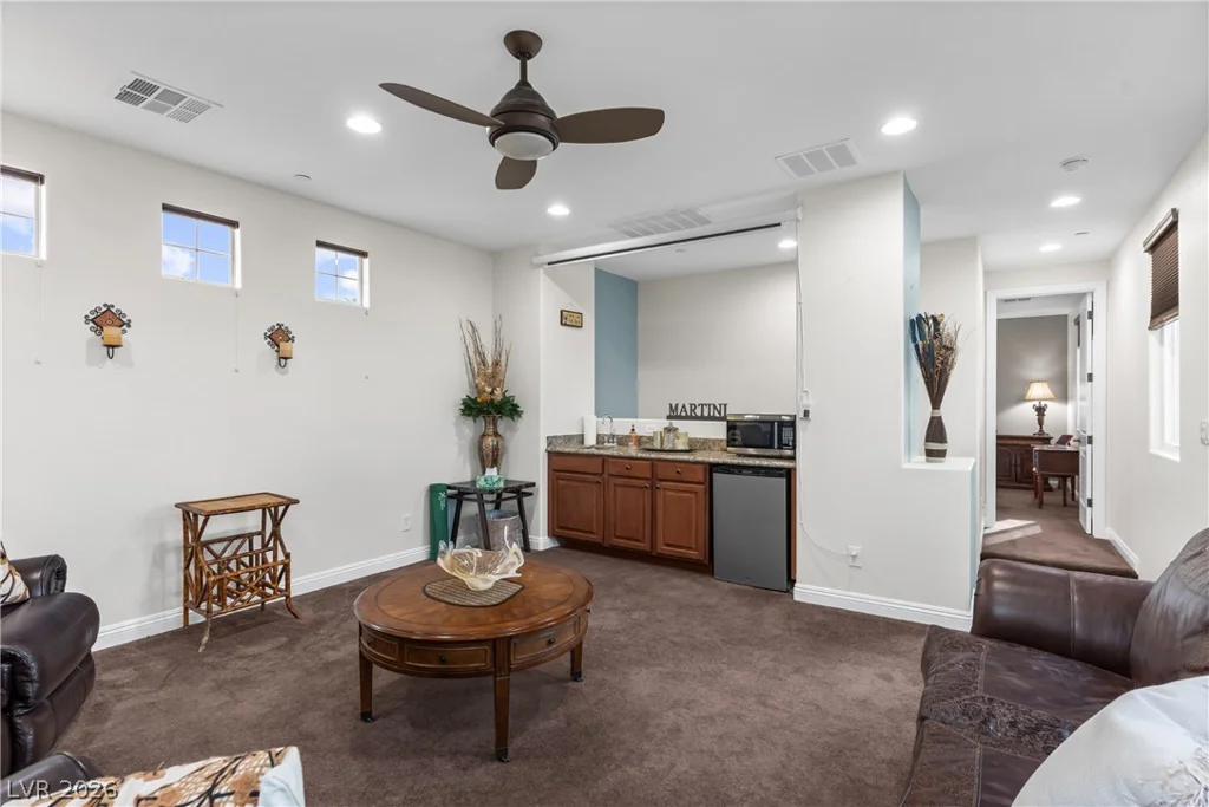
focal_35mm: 17
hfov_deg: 93.3
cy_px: 404
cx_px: 604
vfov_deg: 70.5
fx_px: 571
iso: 400
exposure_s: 1/80
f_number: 8
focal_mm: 17
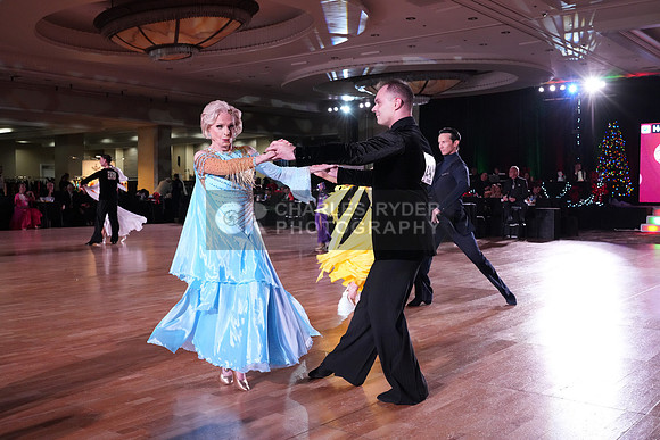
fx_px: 660
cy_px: 220
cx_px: 330
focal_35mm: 36
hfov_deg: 53.1
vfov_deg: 36.9
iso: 5000
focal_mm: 36
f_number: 6.3
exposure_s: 1/320
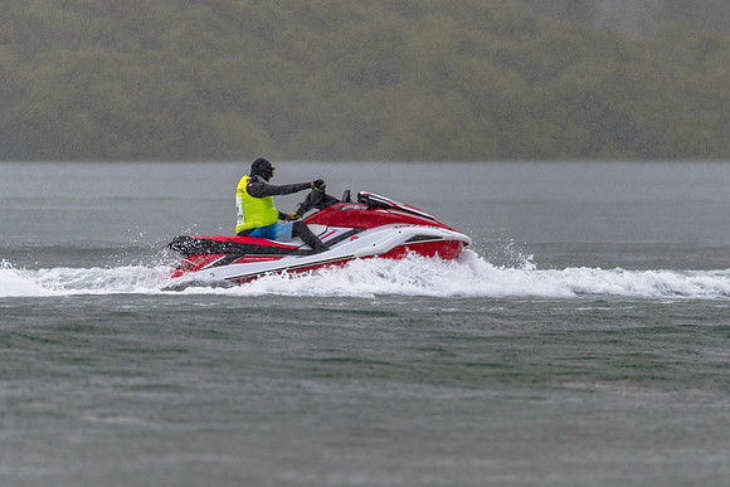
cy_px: 248
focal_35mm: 816
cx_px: 401
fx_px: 16559
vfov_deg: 1.7
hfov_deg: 2.5
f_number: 6.3
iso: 800
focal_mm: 600
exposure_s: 1/500
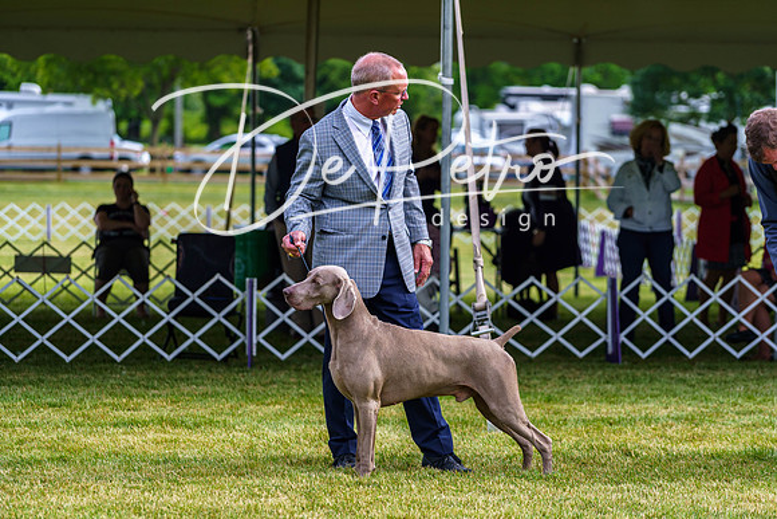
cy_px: 260
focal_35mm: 138
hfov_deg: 14.9
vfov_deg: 9.9
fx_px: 2979
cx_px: 388
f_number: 4
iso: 250
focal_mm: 138
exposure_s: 1/500
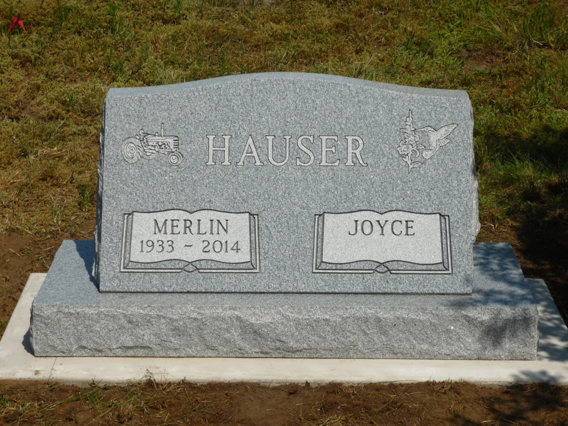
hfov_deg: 22.3
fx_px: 1444
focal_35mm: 88
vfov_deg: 16.8
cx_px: 284
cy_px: 213
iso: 100
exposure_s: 1/160
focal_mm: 14.6
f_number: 13
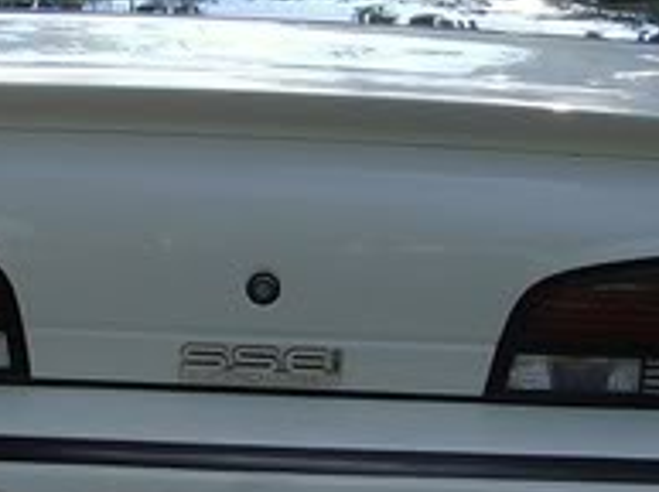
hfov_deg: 13.2
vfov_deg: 9.9
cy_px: 212
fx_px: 2831
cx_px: 198
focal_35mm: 149
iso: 100
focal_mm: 6
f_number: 4.7
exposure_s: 1/301
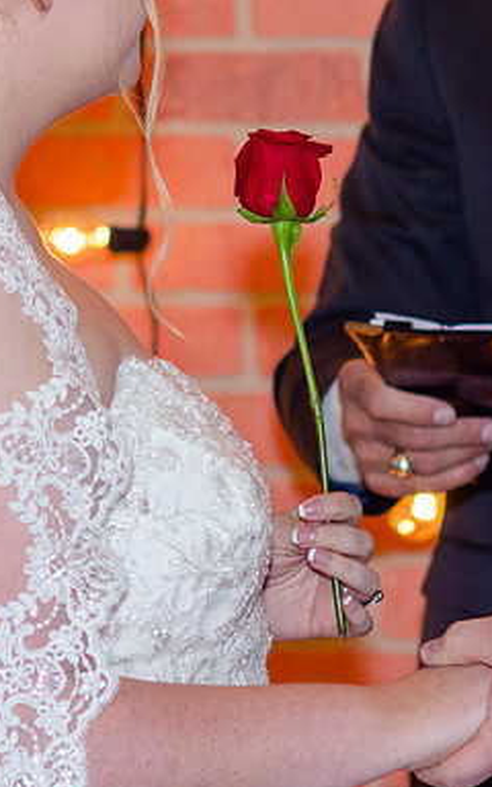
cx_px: -26
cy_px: 61
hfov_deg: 3.6
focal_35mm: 363
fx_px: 7788
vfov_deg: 5.8
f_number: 2.5
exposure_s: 1/160
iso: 320
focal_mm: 85
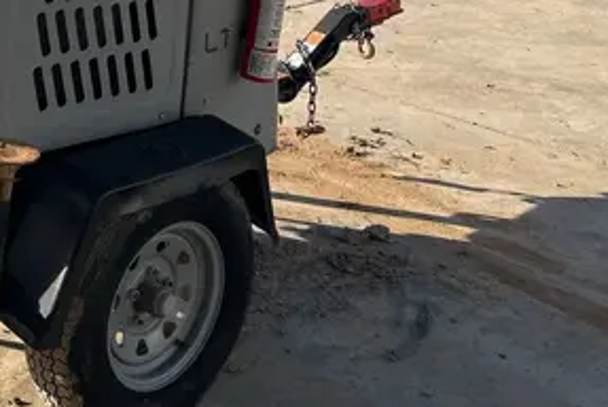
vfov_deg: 18.4
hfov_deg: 28.0
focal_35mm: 69
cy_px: -122
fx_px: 1166
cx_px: 49
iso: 50
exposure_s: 1/3460
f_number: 1.5
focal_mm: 5.7
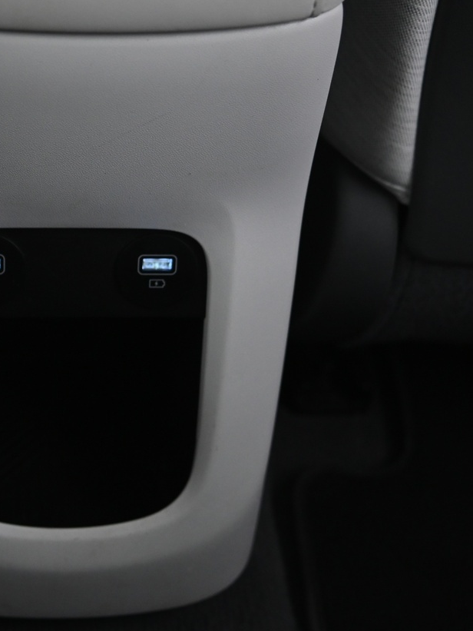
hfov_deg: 19.2
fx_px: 1384
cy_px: 223
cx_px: 78
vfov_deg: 25.6
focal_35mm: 76
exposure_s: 1/10
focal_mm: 40
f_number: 4
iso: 2000
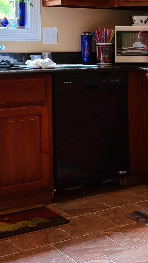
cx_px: 144
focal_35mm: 74
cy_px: 73
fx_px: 516
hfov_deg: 16.0
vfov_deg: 28.3
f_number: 1.8
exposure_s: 1/39.1
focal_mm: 7
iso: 400
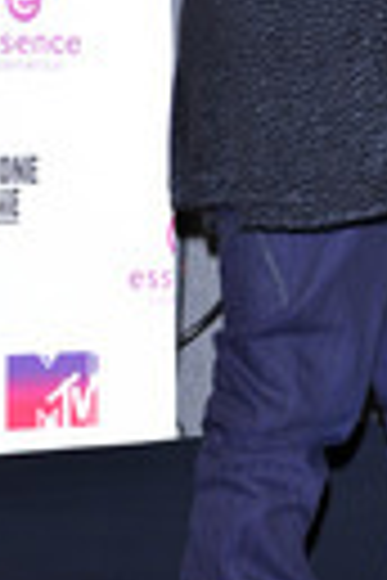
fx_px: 4611
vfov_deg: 7.2
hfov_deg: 4.8
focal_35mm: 286
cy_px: 67
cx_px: 349
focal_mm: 92
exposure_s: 1/250
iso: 800
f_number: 7.1
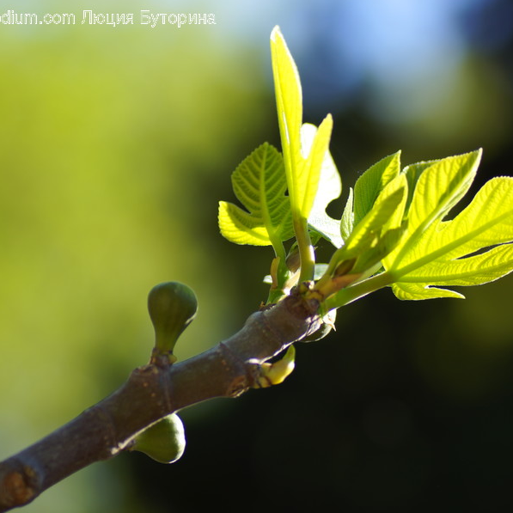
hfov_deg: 10.1
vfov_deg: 10.1
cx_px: 244
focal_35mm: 173
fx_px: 2901
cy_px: 256
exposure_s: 1/320
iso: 50
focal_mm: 90
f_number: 2.8
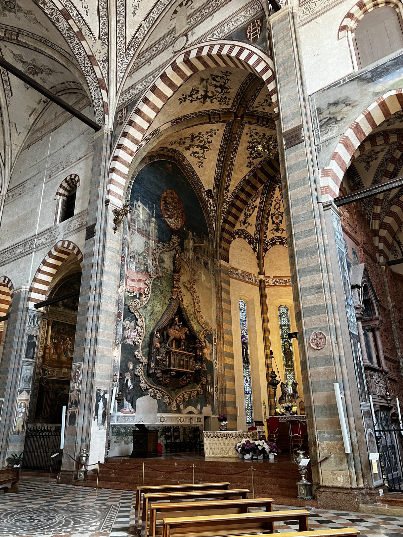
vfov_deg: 67.3
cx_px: 202
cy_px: 268
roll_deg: +0.9
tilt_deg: +21.2
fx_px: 404
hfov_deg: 53.1
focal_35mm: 26
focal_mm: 5.7
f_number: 1.5
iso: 320
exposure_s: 1/60
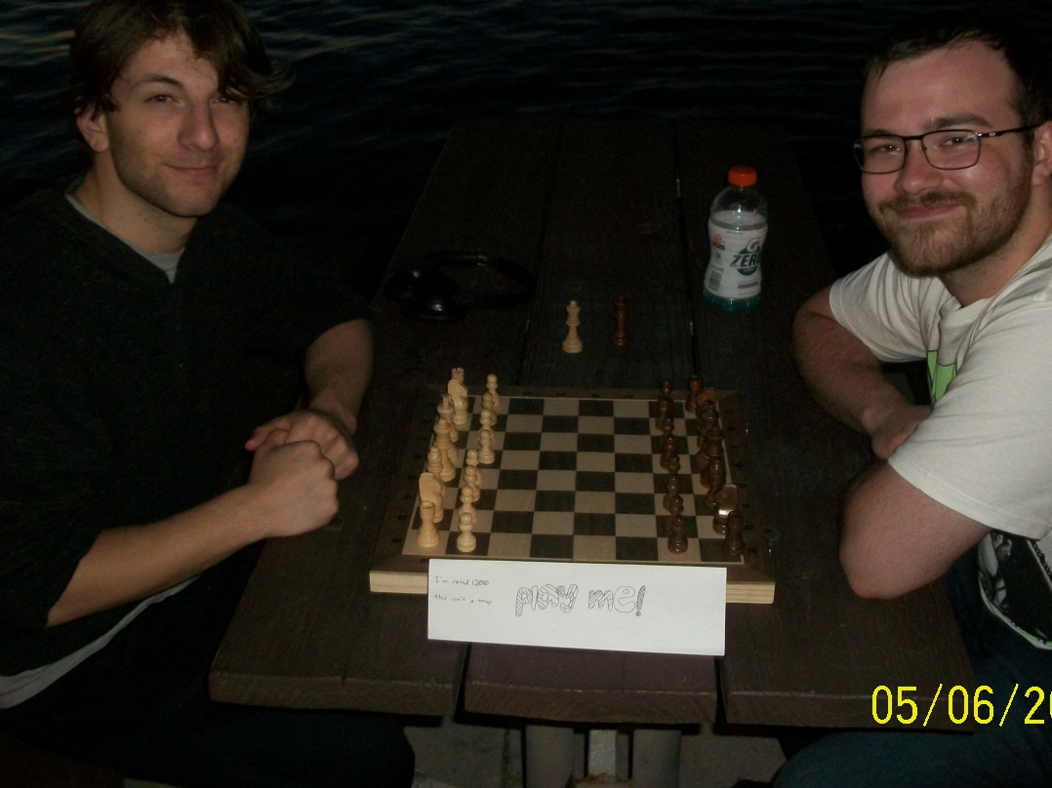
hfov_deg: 49.0
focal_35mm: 38
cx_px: 561
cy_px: 336
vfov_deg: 37.6
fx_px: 1155
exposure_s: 1/30
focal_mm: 5.7
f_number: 2.9
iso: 160
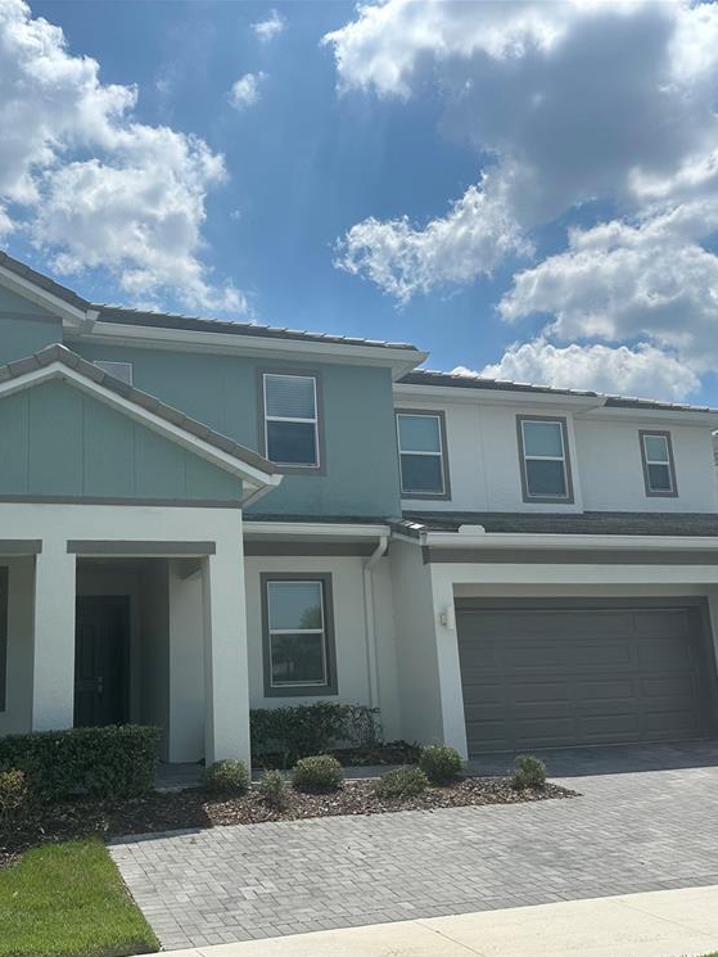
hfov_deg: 42.6
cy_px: 492
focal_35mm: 33
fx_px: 912
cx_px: 268
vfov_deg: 55.3
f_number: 1.78
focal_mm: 6.86
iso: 80
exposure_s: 1/8929
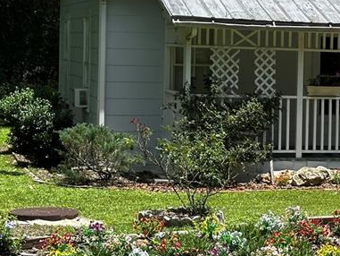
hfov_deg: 14.7
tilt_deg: -2.8
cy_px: 109
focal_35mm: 129
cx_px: 416
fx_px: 1267
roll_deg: -2.3
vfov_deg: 11.5
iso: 64
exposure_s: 1/2809
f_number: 1.78
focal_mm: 6.86
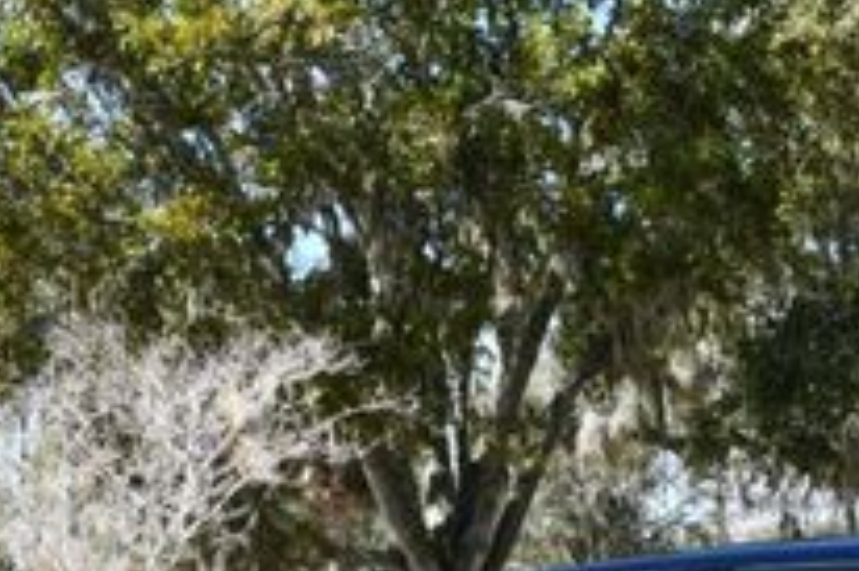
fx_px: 3266
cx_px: 942
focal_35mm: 137
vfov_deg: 9.9
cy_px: 677
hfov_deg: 14.6
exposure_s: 1/250
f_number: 8
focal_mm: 22
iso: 200
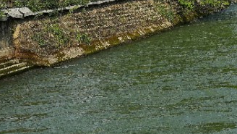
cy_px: -30
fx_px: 899
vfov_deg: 8.4
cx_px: 322
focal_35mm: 143
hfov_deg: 14.3
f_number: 5
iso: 100
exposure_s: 1/500
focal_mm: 32
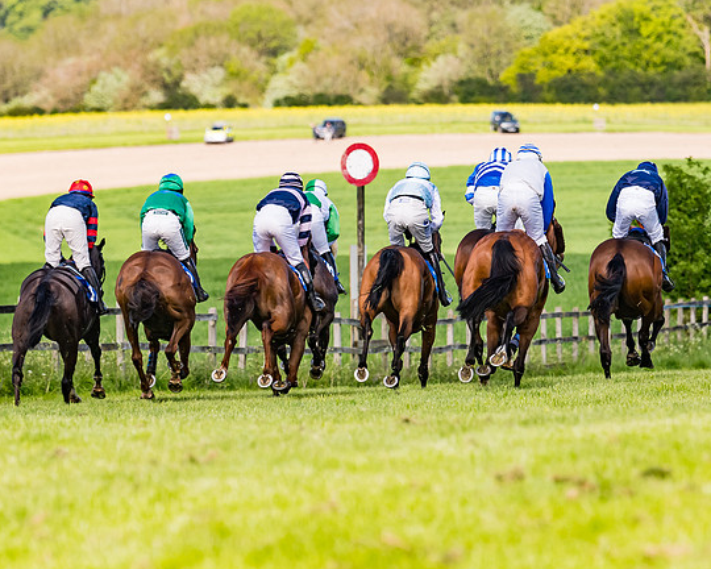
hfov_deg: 5.5
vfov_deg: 4.4
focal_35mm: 354
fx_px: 7449
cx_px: 415
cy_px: 283
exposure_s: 1/2500
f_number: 4
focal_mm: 200
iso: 400
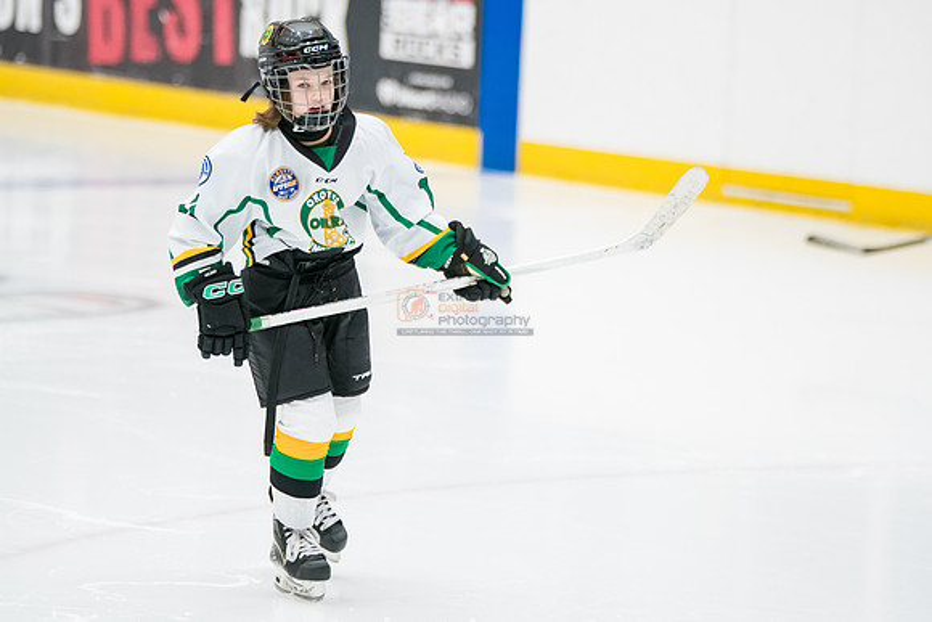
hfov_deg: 8.2
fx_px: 6470
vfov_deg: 5.5
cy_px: 311
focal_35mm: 250
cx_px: 474
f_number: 3.2
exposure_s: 1/1250
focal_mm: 209
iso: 3200
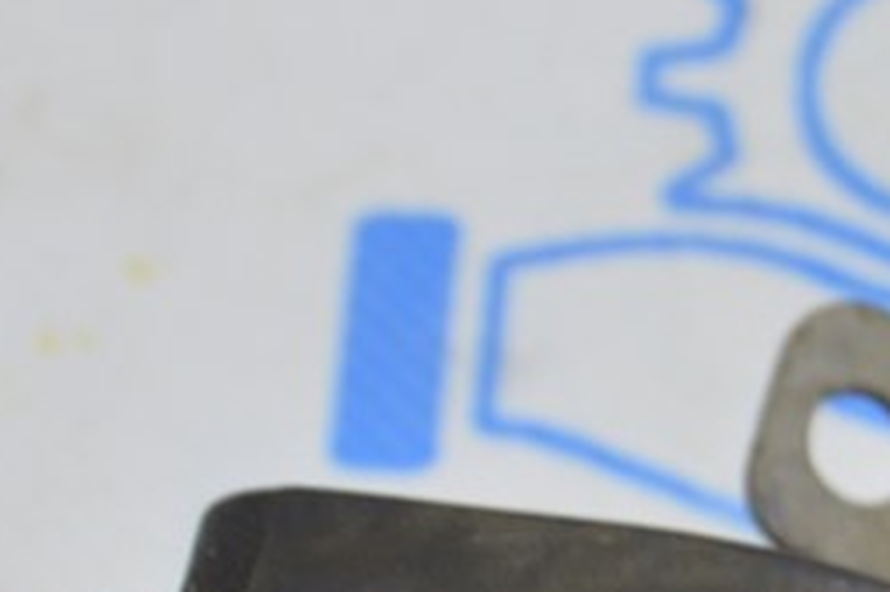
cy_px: 604
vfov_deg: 4.4
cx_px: 957
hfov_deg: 6.5
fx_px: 7757
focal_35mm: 314
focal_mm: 52
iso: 400
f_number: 5.6
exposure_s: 1/20
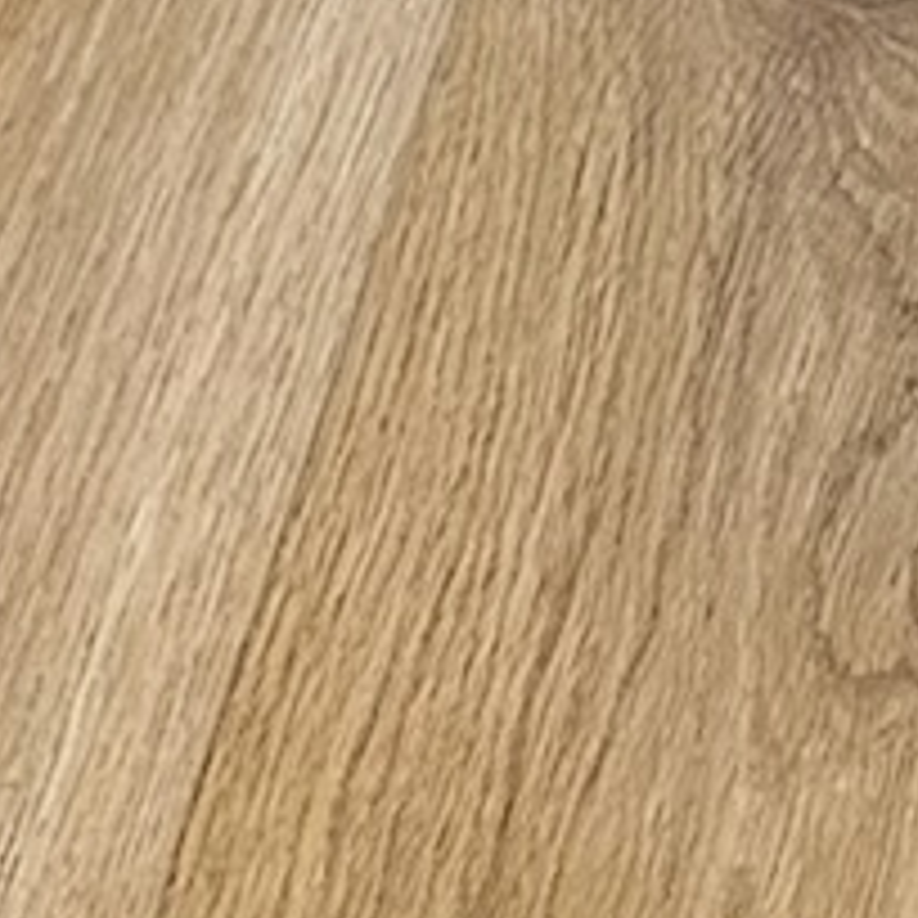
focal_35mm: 213
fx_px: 6391
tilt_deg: -35.7
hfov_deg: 7.3
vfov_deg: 6.1
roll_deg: +1.2
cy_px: -3267
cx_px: -1858
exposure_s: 1/100
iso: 64
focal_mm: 6.86
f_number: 1.78
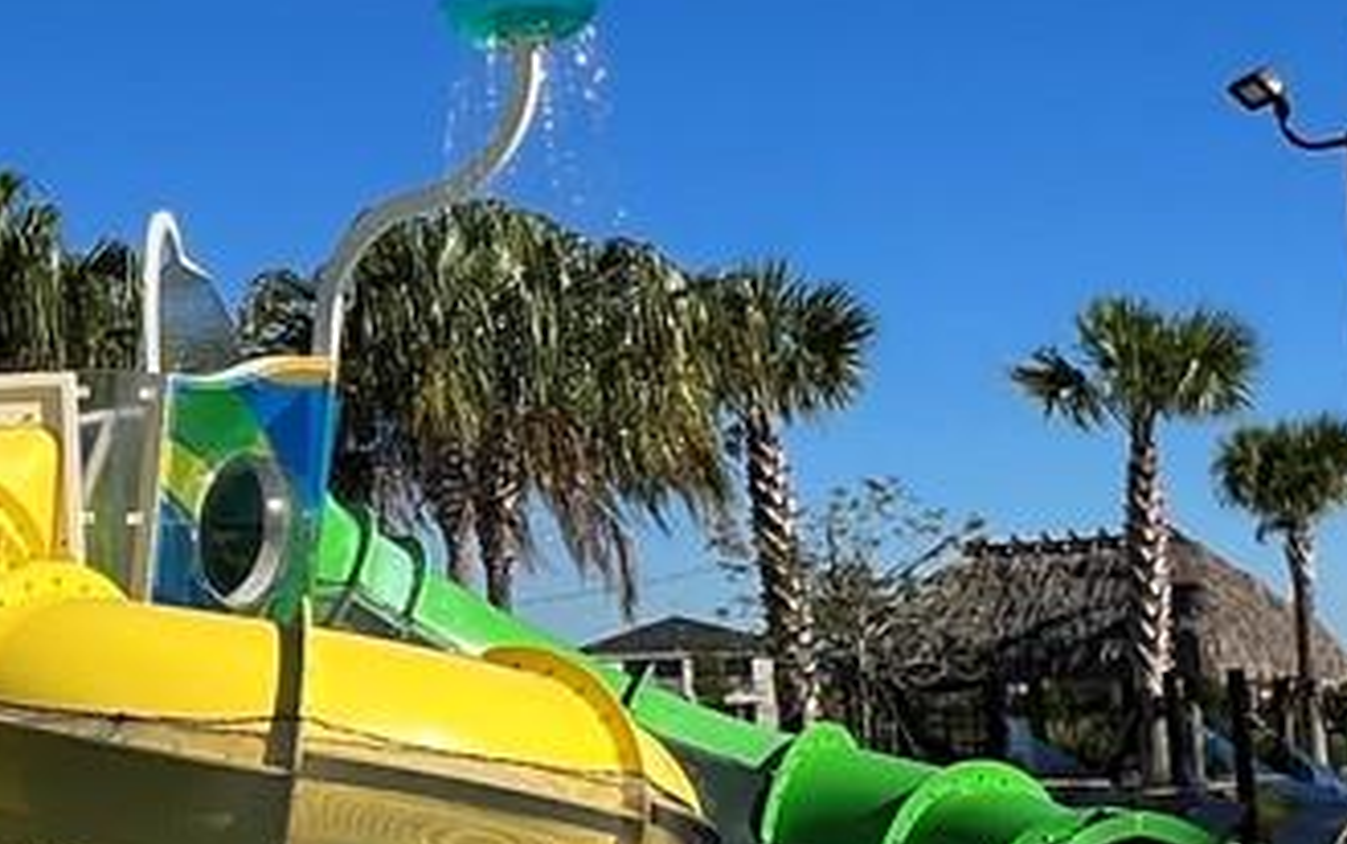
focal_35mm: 67
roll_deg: +0.5
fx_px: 2461
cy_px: 311
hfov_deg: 27.7
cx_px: -168
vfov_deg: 19.4
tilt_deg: +8.2
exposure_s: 1/2874
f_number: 1.8
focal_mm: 1.57
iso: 32
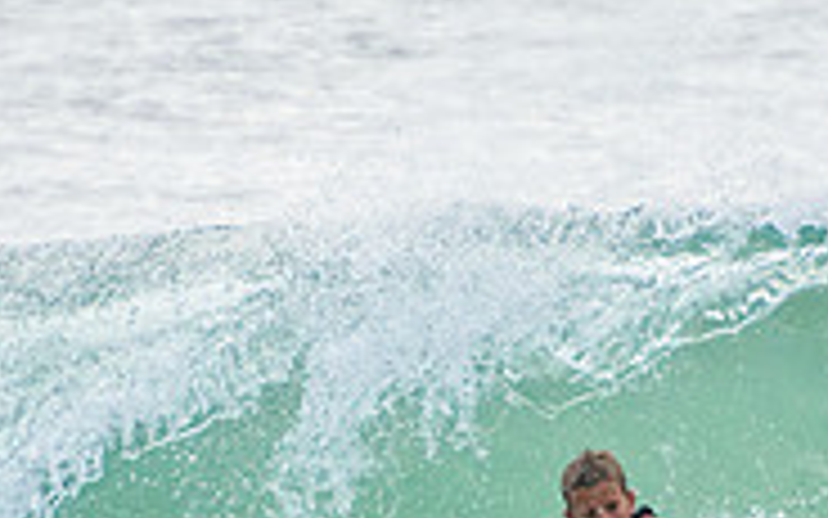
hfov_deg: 1.1
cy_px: 637
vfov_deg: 0.7
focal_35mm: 1930
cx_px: 756
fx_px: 43552
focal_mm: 400
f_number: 5.6
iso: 450
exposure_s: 1/2000
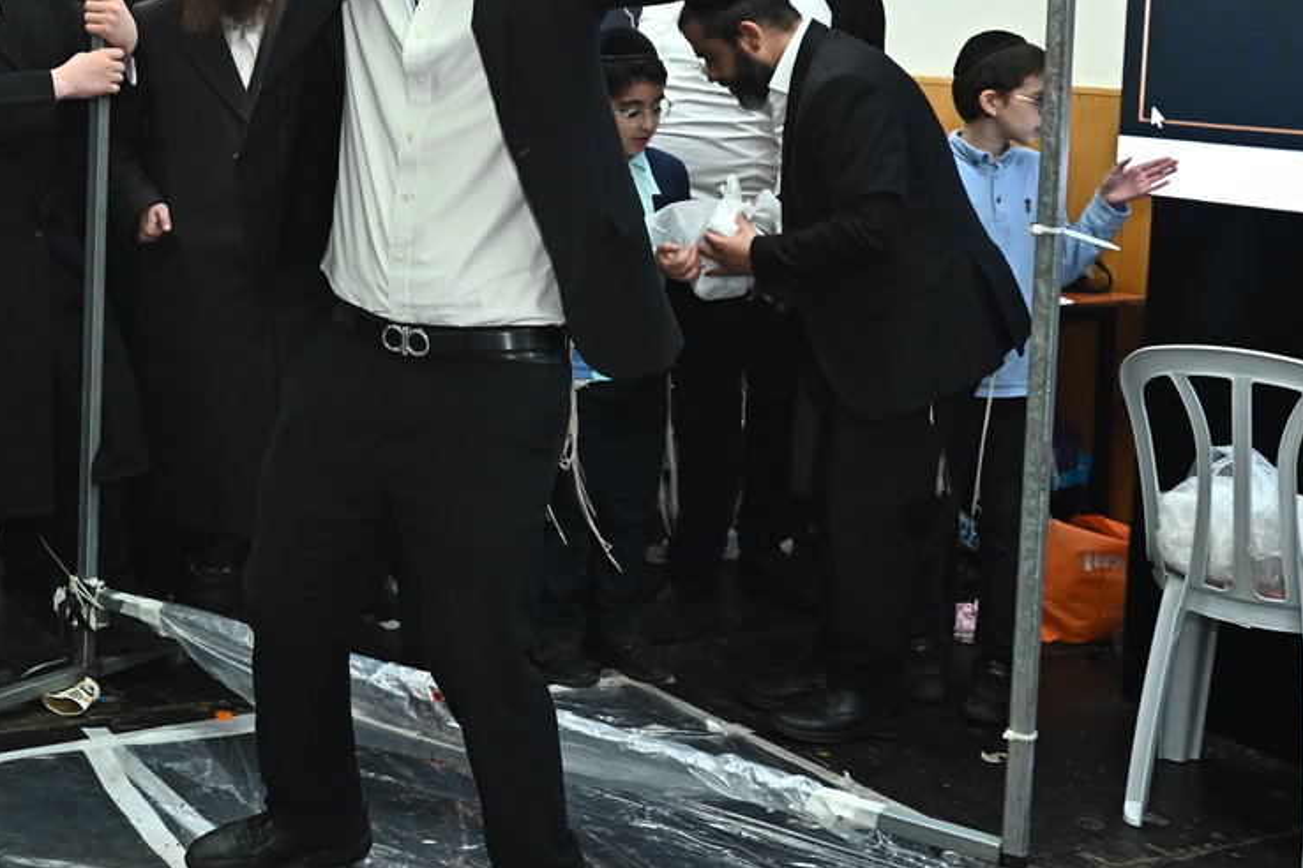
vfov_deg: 24.2
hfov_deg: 34.6
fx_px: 1991
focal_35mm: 55
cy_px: 156
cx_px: 184
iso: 1600
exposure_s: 1/200
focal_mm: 29
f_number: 5.6
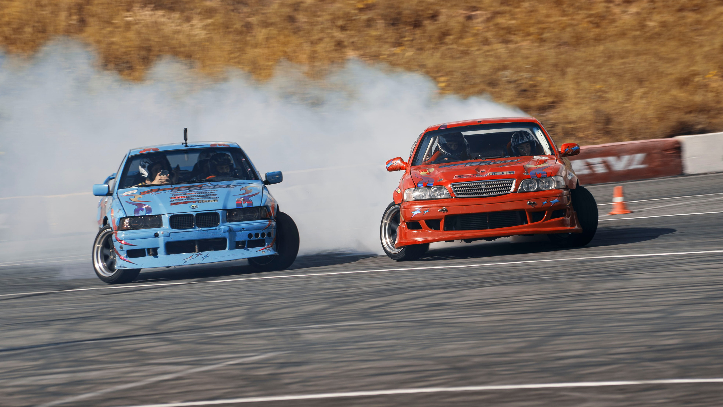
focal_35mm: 283
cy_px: 204
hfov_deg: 7.6
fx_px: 5422
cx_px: 362
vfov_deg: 4.3
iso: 100
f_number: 10
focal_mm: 180
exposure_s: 1/125
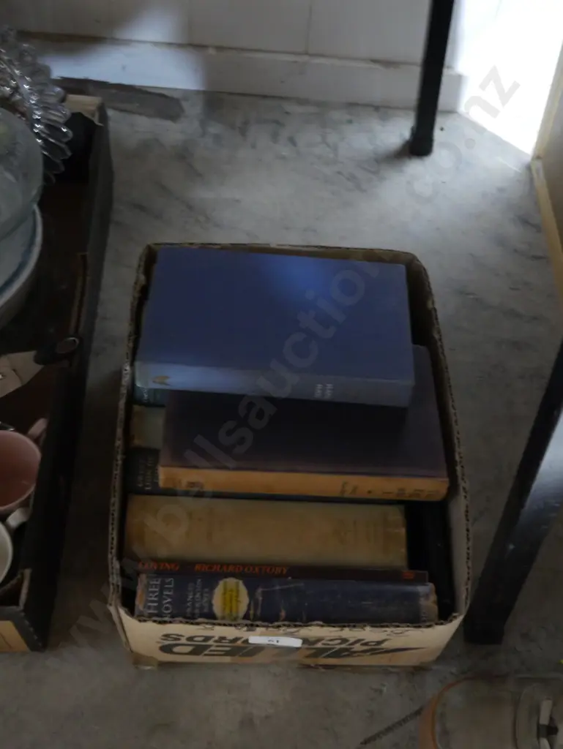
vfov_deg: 49.0
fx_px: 823
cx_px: 282
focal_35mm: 38
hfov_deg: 37.8
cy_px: 374
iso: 3200
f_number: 4.1
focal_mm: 19
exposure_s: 1/50
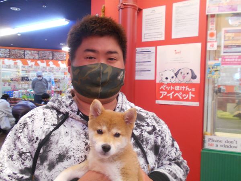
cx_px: 120
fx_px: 181
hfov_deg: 67.3
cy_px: 90
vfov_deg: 53.1
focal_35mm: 26
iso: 220
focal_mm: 4.6
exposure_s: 1/30
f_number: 3.2
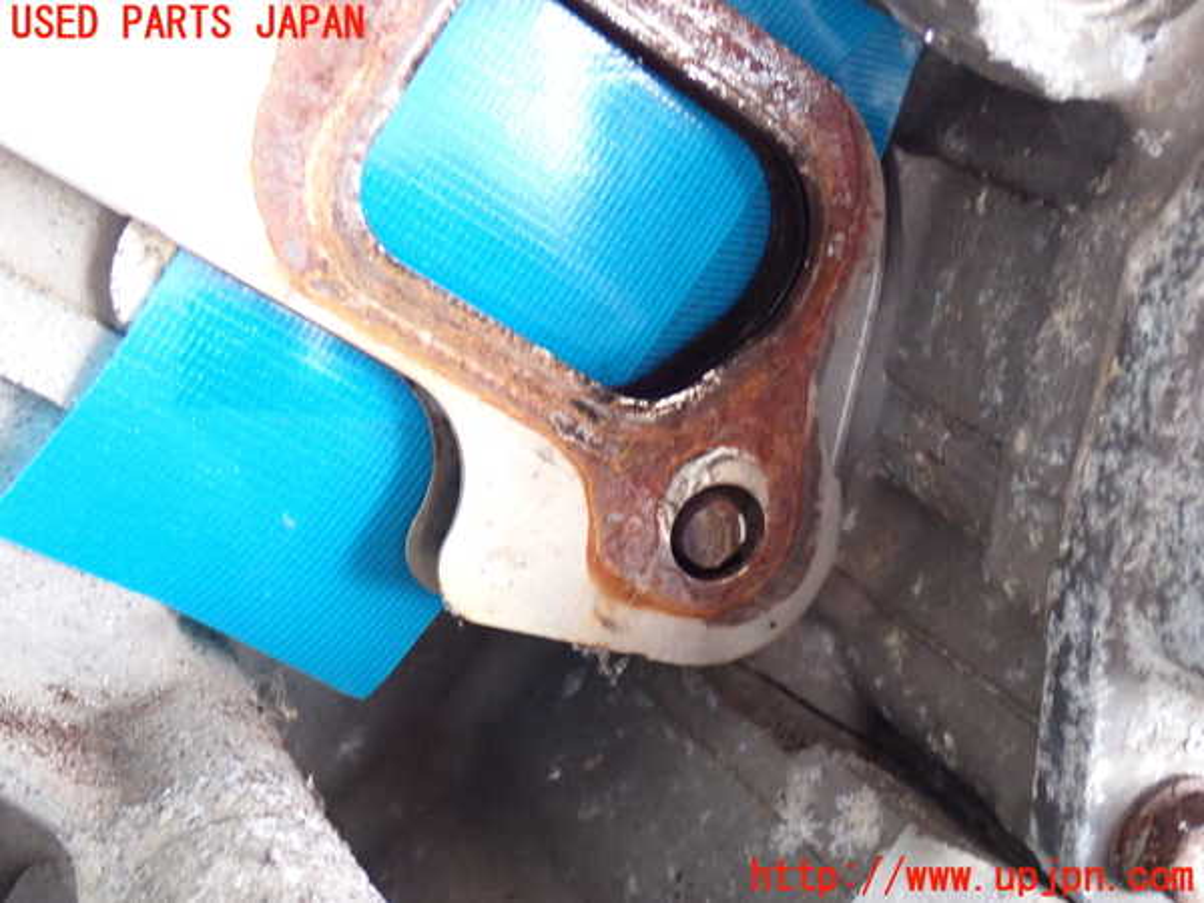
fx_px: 2017
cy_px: 452
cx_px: 602
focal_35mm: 58
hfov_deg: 33.2
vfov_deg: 25.2
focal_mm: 10.35
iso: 800
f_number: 3.5
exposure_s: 1/60
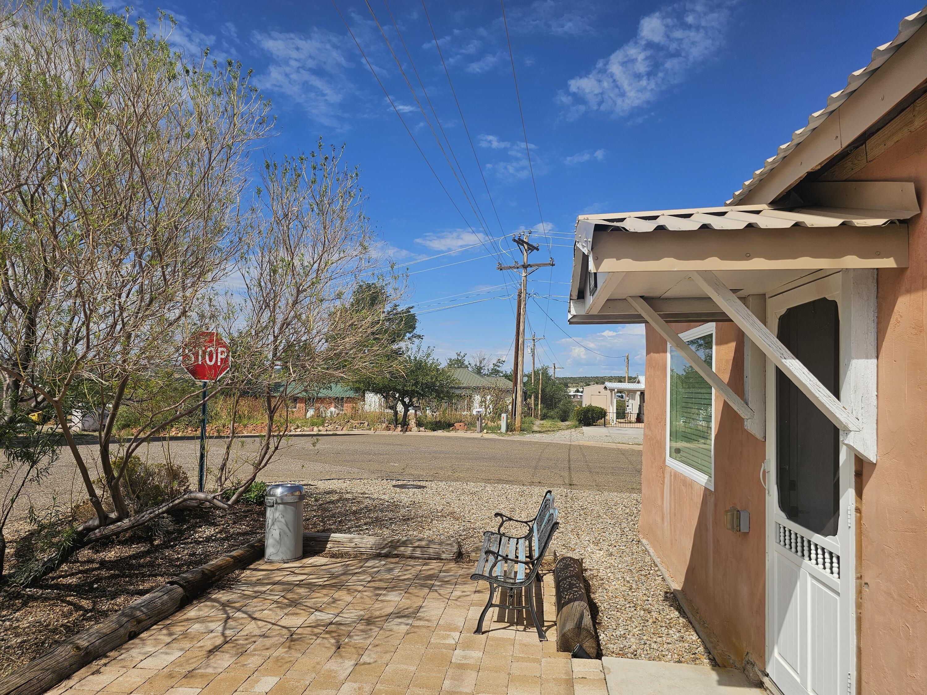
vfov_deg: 58.9
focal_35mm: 23
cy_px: 348
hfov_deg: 73.9
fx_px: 616
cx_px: 464
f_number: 1.7
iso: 10
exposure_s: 1/1307
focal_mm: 6.3
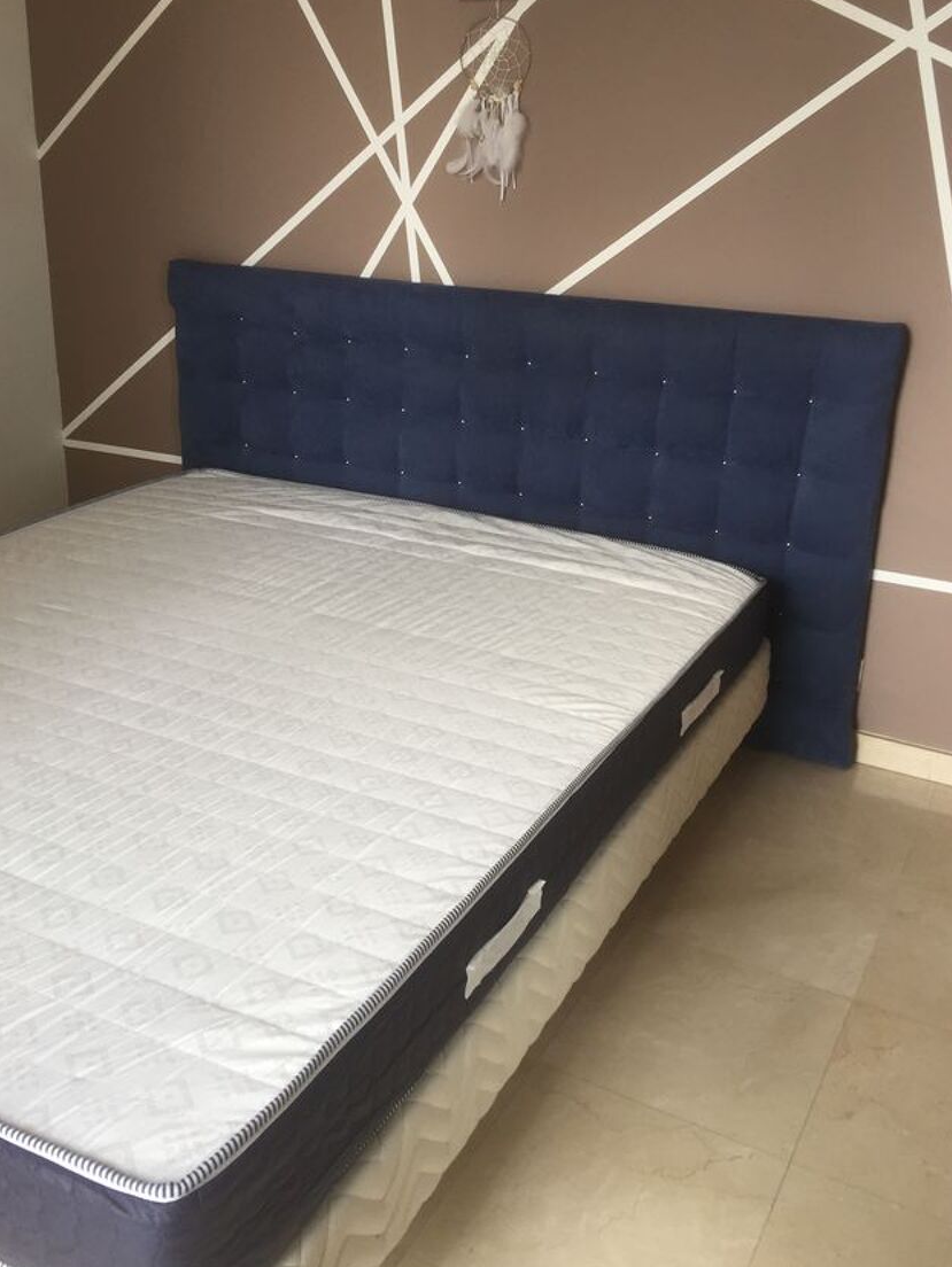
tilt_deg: -17.3
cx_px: 462
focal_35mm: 35
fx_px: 1282
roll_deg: -0.5
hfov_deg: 40.7
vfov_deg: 52.4
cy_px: 535
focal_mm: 4.15
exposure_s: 1/100
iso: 40
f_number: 2.2
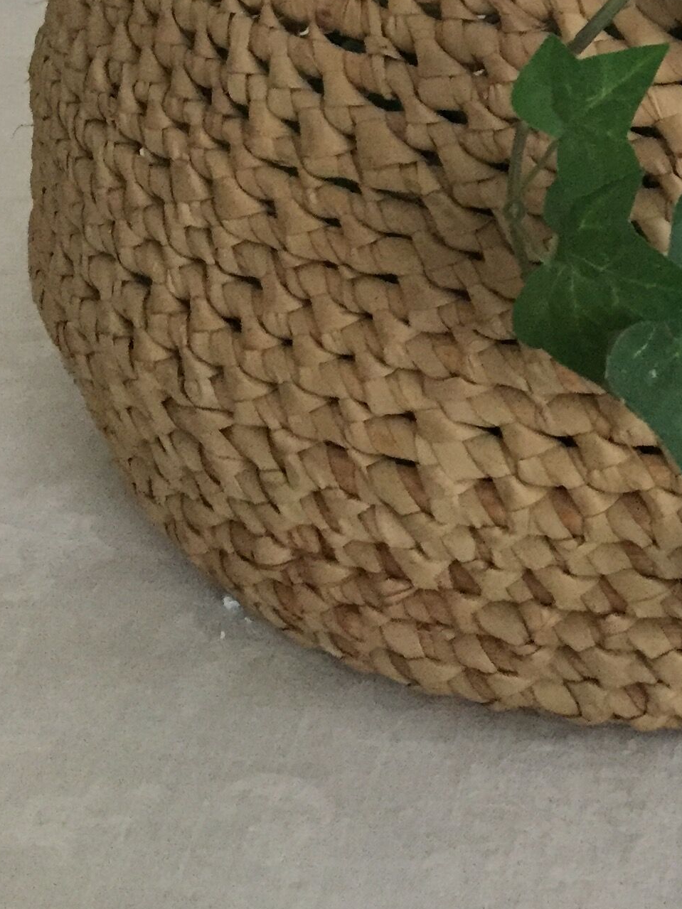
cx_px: 796
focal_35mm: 74
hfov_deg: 18.9
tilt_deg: -15.9
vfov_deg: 24.4
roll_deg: -0.8
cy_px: -111
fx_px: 1944
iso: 250
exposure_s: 1/25
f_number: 2.2
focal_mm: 4.15
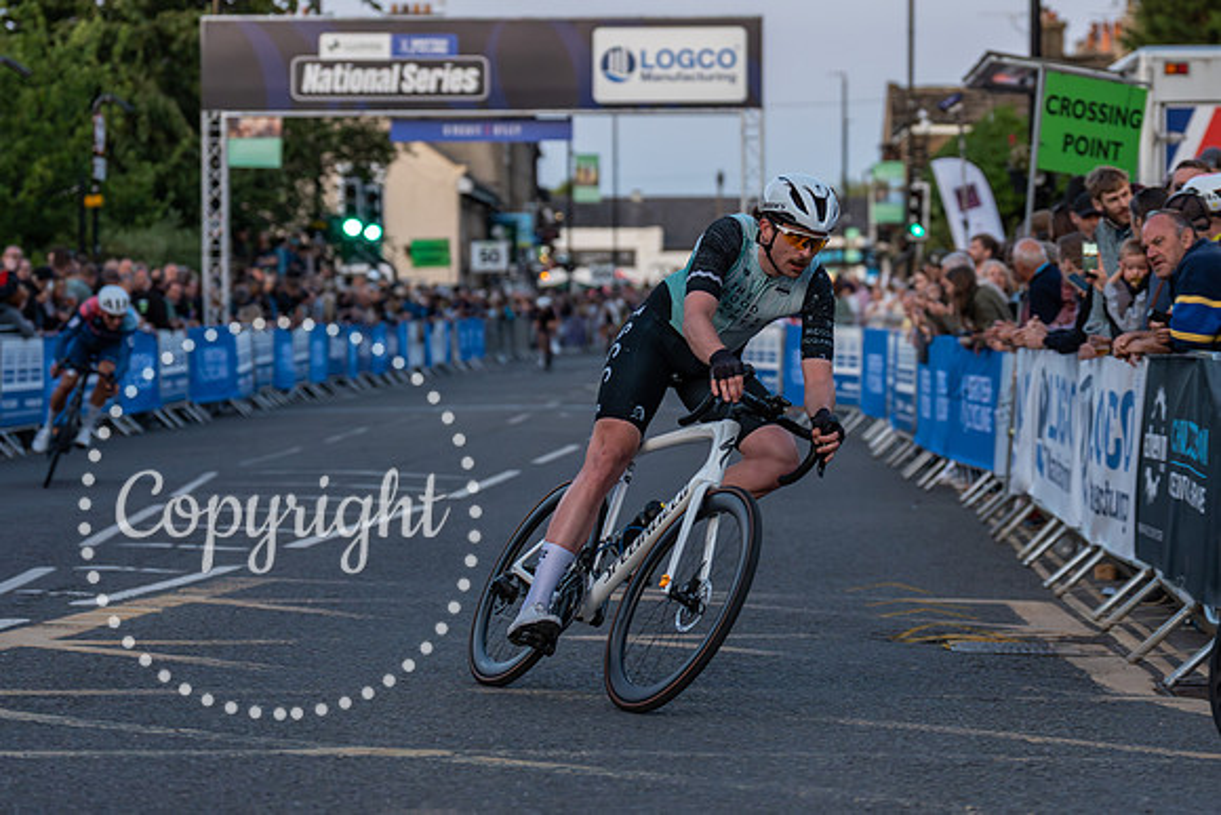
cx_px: 831
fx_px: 4024
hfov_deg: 17.2
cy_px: 435
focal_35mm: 119
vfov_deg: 11.6
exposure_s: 1/640
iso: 1000
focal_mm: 86
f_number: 3.2
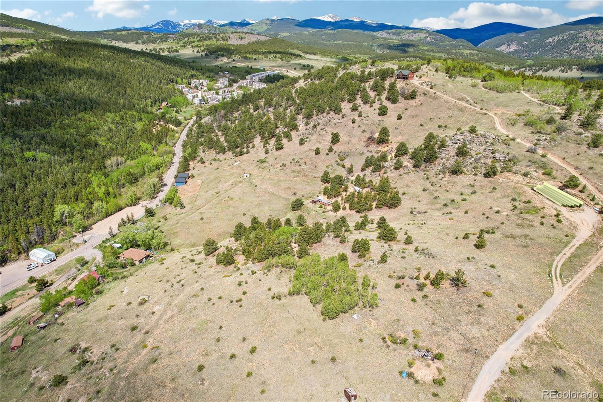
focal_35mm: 22
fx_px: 368
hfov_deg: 78.6
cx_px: 302
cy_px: 201
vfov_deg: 57.2
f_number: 2.8
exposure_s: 1/2000
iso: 100
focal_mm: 8.4
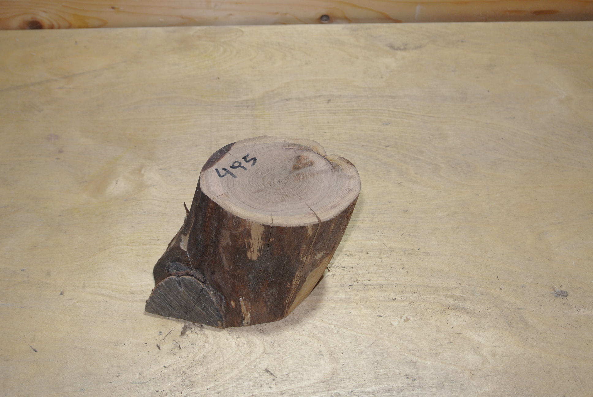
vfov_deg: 30.6
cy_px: 198
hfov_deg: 44.5
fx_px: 726
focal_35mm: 44
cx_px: 296
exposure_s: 1/60
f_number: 4.2
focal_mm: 16.3
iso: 160
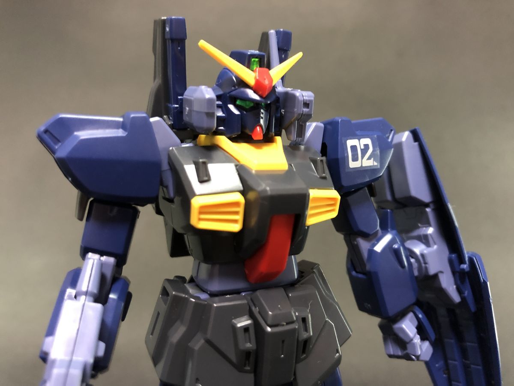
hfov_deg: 63.4
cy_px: 193
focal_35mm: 28
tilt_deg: -9.8
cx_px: 257
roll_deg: +0.5
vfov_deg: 49.7
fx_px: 416
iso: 80
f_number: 1.8
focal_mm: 3.99
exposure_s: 1/5
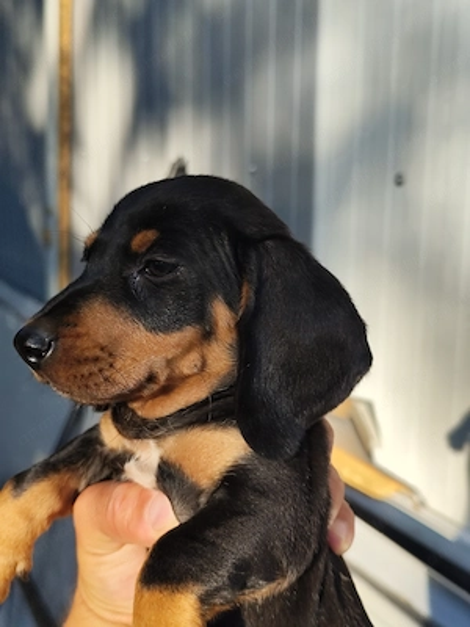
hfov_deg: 31.5
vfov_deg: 41.2
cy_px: 314
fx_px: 833
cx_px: 235
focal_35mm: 46
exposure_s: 1/577
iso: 50
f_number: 1.65
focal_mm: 6.19
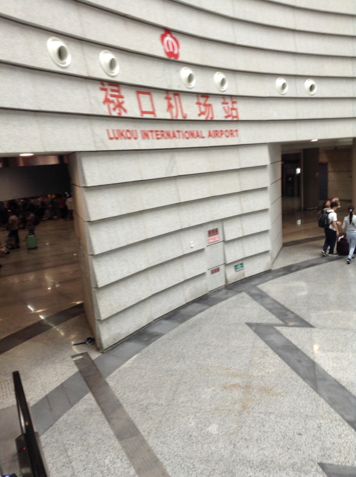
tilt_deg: -11.6
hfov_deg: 42.9
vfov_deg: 55.4
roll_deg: +4.3
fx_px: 453
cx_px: 178
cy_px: 238
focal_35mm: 33
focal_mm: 3.3
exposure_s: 1/24
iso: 40
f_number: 2.4
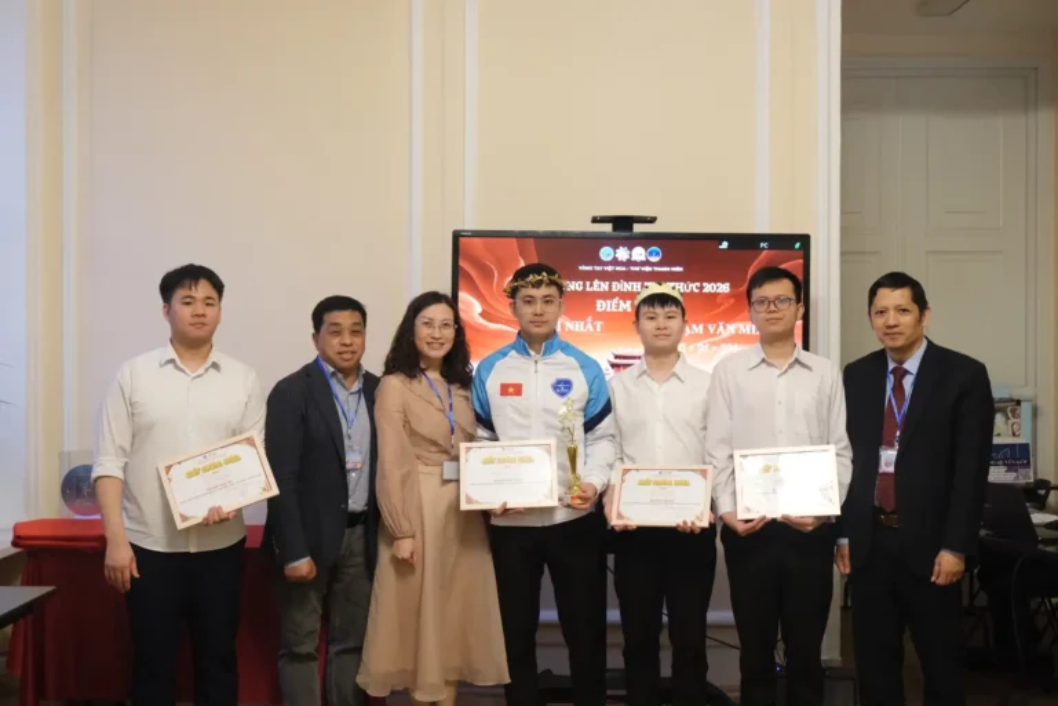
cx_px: 529
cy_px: 353
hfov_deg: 43.6
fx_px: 1322
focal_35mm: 45
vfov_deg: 29.9
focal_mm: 30.2
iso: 3200
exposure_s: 1/80
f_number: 3.6
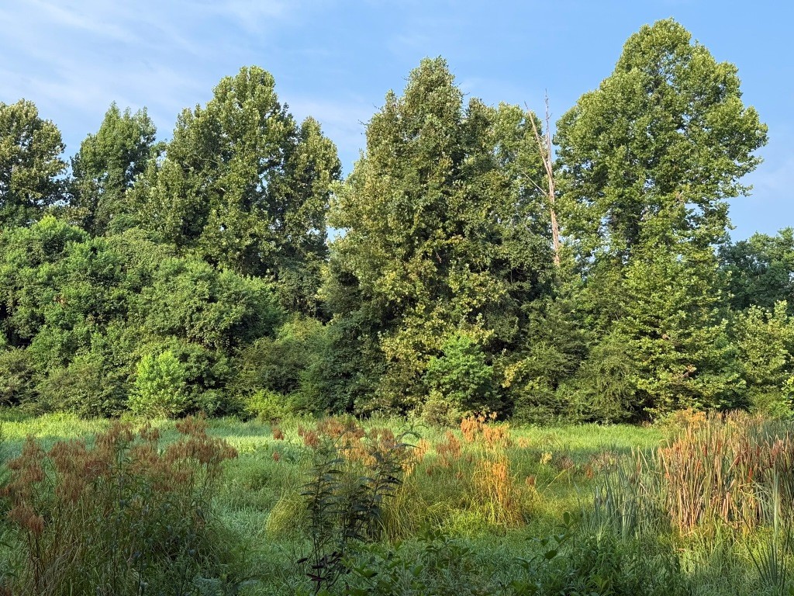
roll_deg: -0.7
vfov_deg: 30.3
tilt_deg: +5.2
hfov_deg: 39.7
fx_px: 1101
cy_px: 298
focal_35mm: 48
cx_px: 397
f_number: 1.78
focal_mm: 6.76
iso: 80
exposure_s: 1/1100
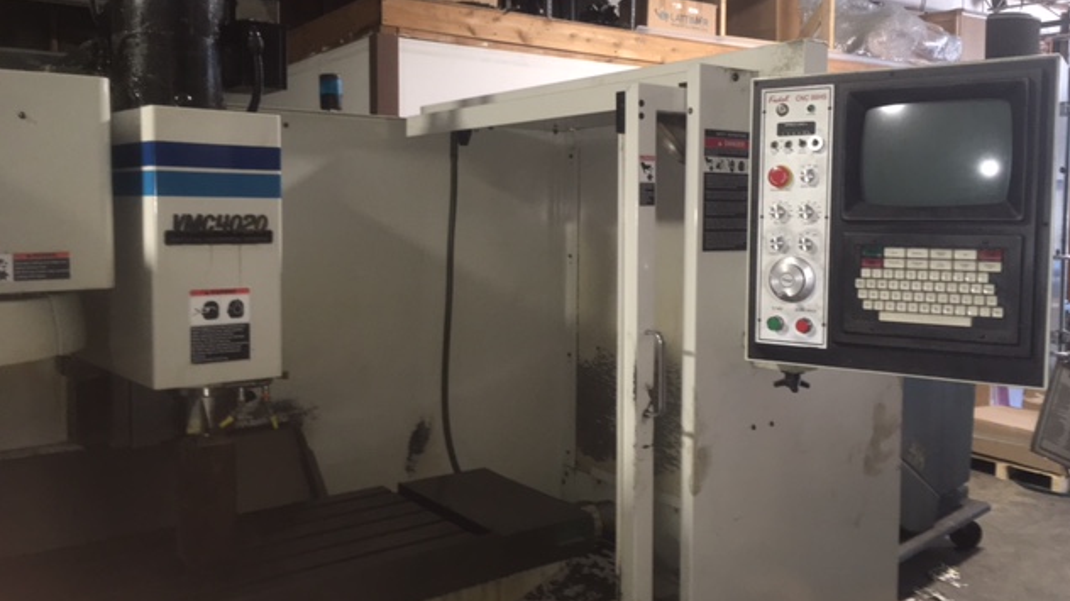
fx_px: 908
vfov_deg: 36.6
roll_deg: -1.2
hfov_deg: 61.0
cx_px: 540
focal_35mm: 32
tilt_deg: -4.2
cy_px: 267
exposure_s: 1/17
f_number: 2.2
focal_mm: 4.15
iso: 80
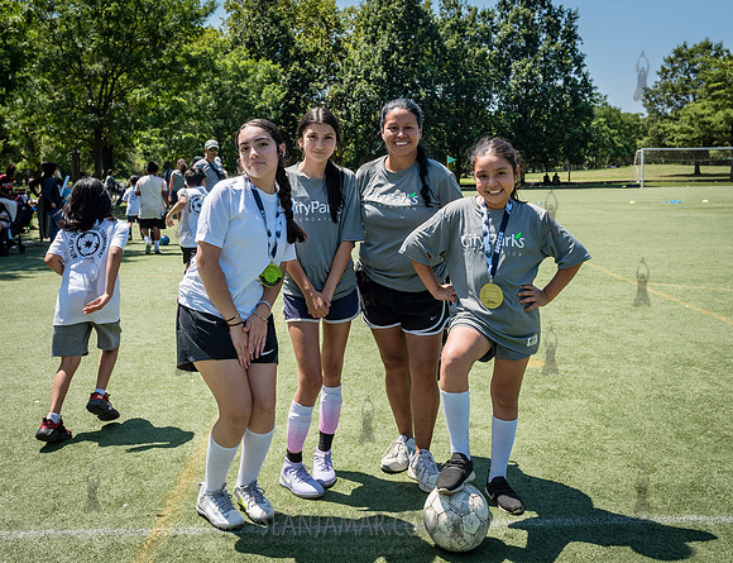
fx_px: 785
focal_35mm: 37
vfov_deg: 39.2
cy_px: 214
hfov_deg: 50.1
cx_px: 370
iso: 200
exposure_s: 1/1000
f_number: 5
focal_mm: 27
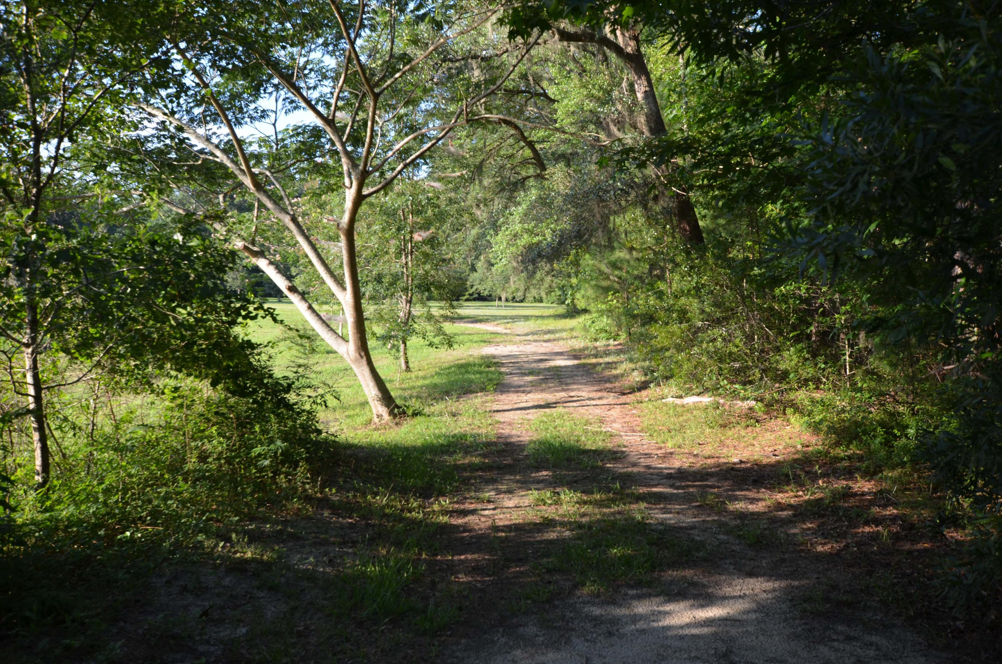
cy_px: 332
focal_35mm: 30
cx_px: 501
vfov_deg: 43.4
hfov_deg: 62.0
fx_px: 833
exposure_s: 1/160
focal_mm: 20
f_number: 6.3
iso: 200
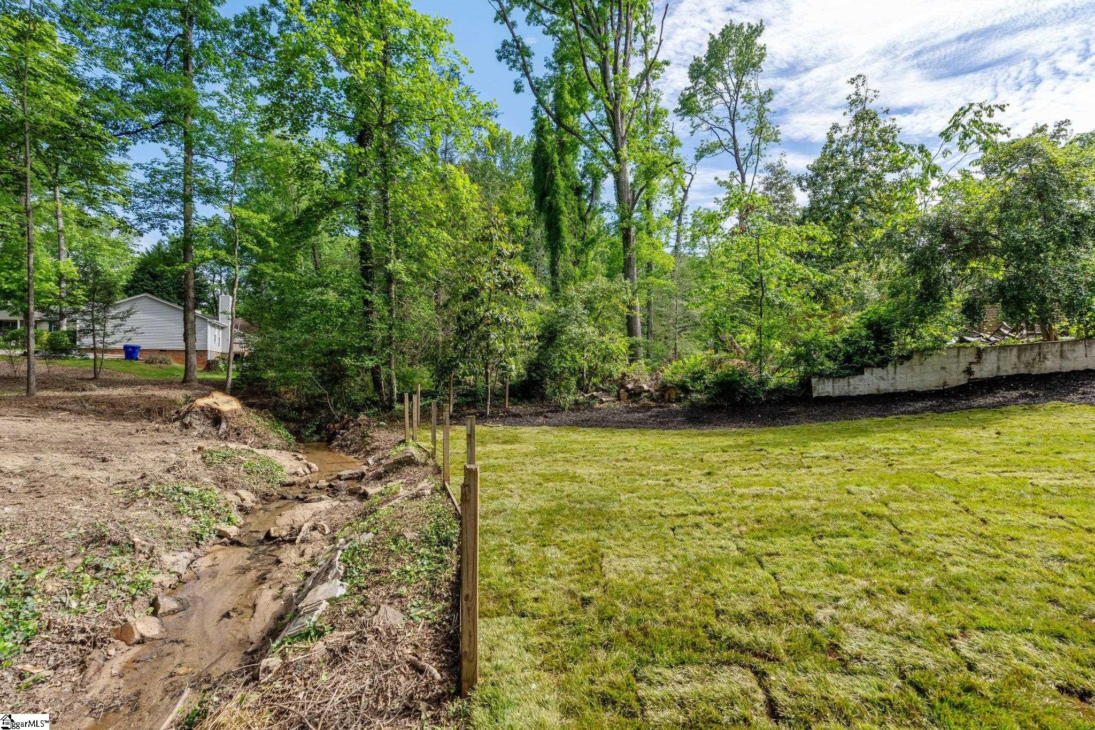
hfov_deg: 96.7
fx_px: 487
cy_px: 365
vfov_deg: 73.7
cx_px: 548
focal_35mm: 16
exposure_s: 1/320
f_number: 8
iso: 250
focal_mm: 16
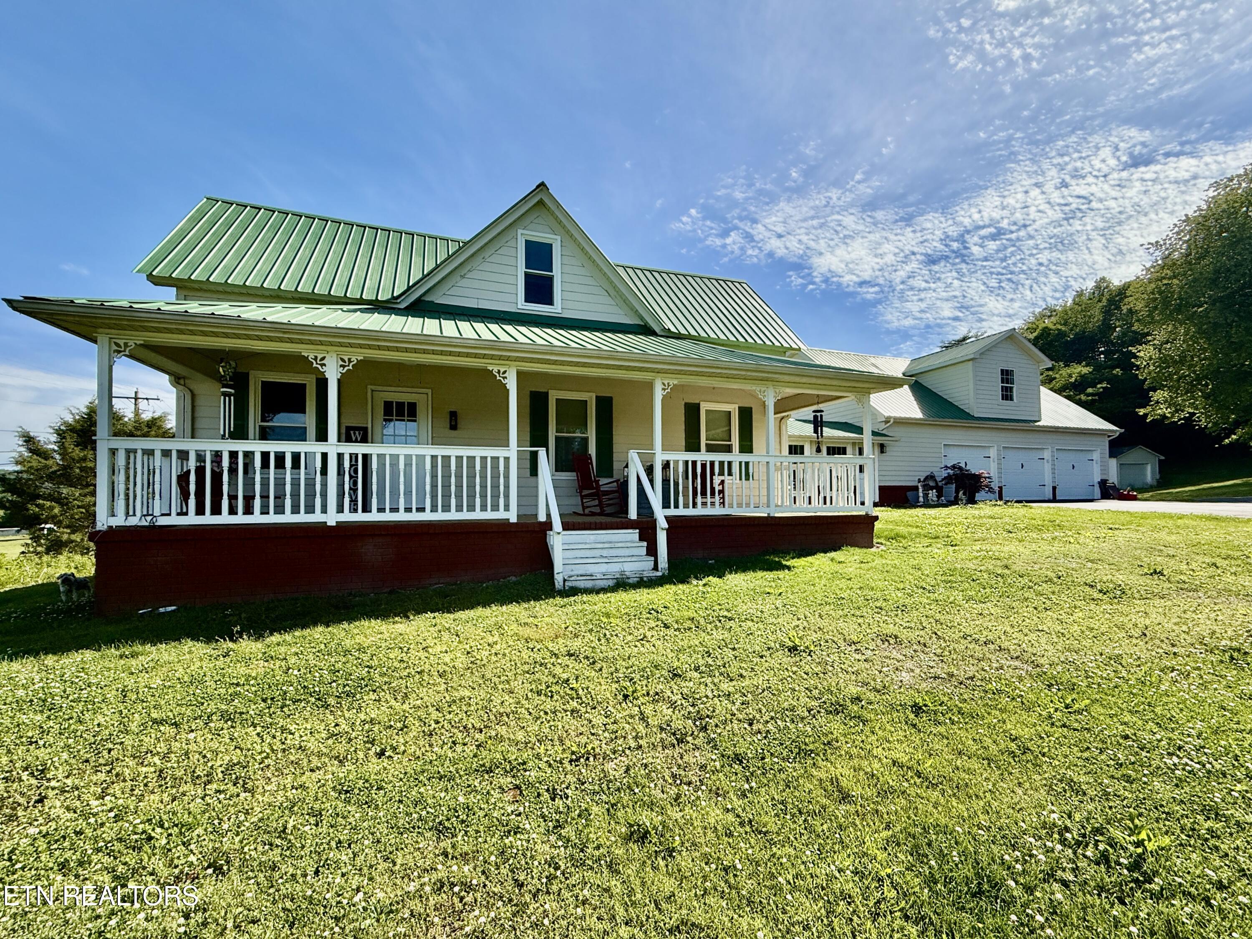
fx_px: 506
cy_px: 470
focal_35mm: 14
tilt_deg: +2.9
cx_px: 626
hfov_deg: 102.1
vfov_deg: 85.7
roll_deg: +2.4
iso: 50
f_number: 2.2
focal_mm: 2.22
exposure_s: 1/2611
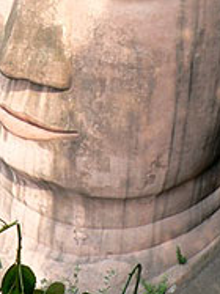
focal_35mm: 100
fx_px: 848
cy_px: -20
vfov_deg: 18.9
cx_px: 118
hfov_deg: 14.8
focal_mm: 6
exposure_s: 1/200
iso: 80
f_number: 4
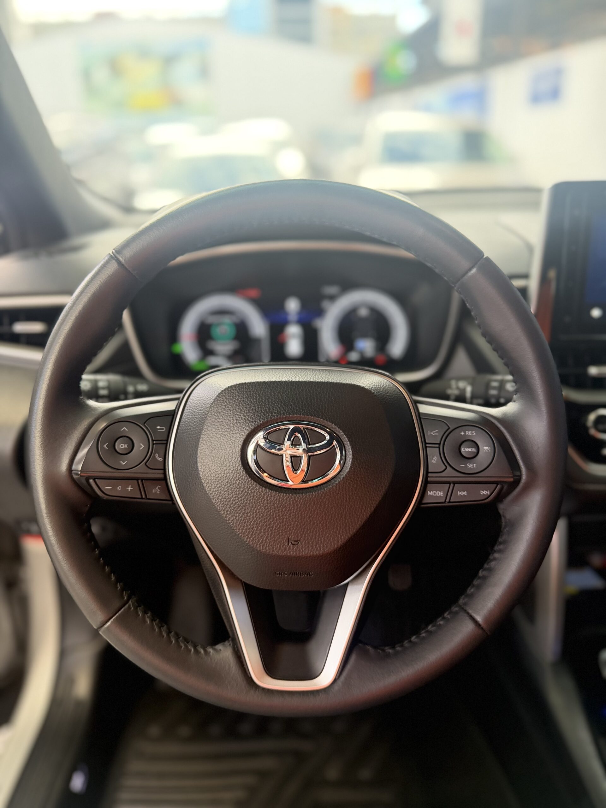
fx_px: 560
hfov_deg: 56.8
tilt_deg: -25.4
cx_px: 303
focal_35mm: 24
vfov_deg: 71.6
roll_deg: +1.5
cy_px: 404
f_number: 1.78
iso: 200
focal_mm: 6.76
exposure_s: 1/87
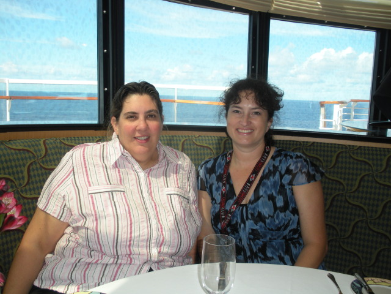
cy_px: 147
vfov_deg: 39.7
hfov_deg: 51.4
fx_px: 407
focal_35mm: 36
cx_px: 196
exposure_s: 1/144
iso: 64
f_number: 3.5
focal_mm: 6.3
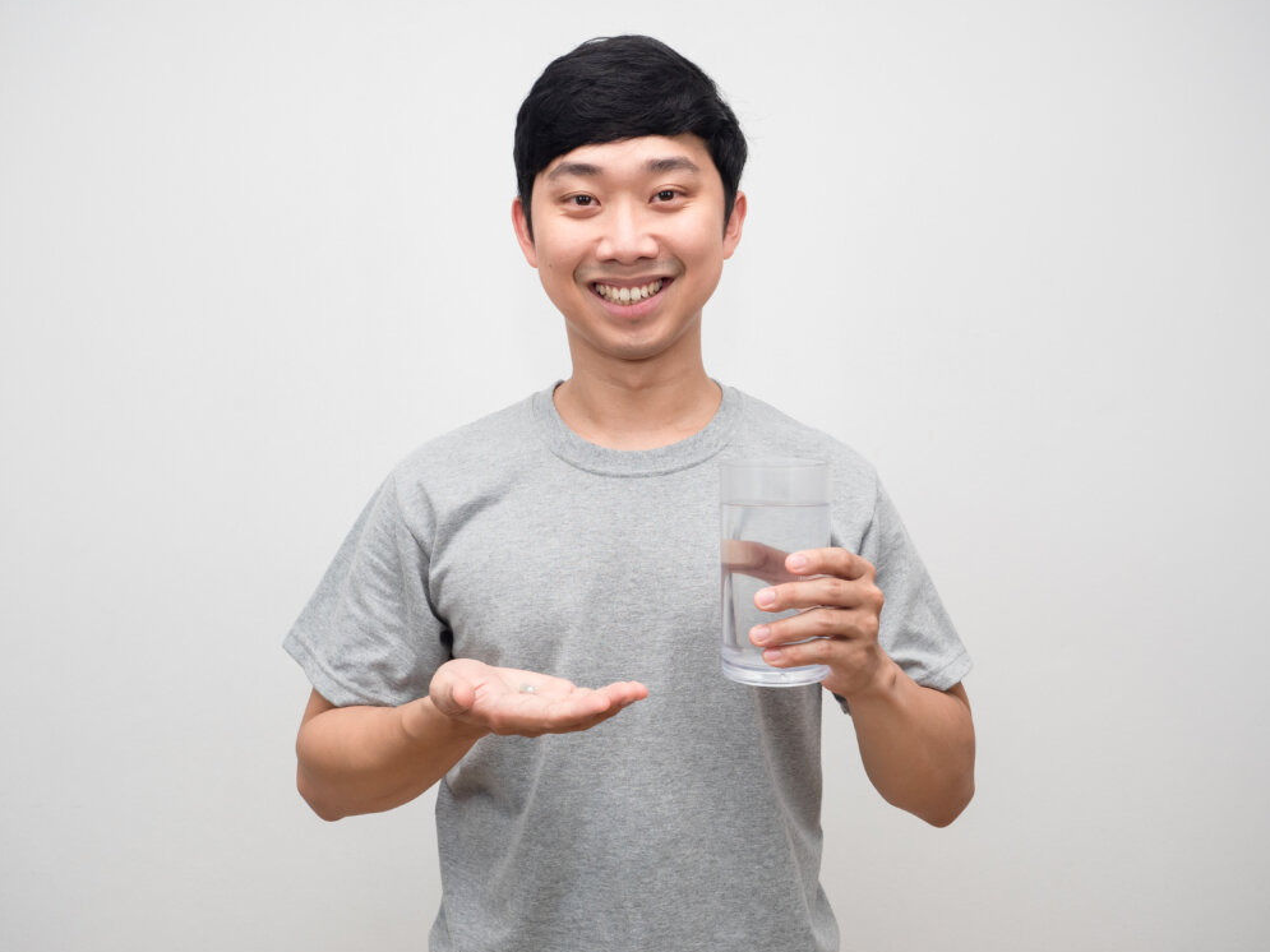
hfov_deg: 52.6
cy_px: 481
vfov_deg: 40.7
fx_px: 1284
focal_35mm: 35
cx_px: 622
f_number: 4
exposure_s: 1/125
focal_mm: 17
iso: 200
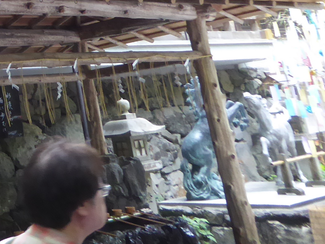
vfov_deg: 18.7
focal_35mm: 73
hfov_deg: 23.0
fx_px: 685
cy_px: -79
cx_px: -123
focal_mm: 4.3
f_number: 3.3
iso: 400
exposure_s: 1/60
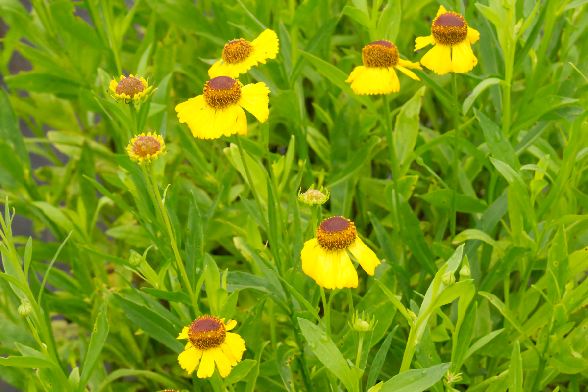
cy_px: 196
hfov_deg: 24.6
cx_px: 294
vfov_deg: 16.6
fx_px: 1347
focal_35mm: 82
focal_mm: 55
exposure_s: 1/400
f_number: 10
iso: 2000
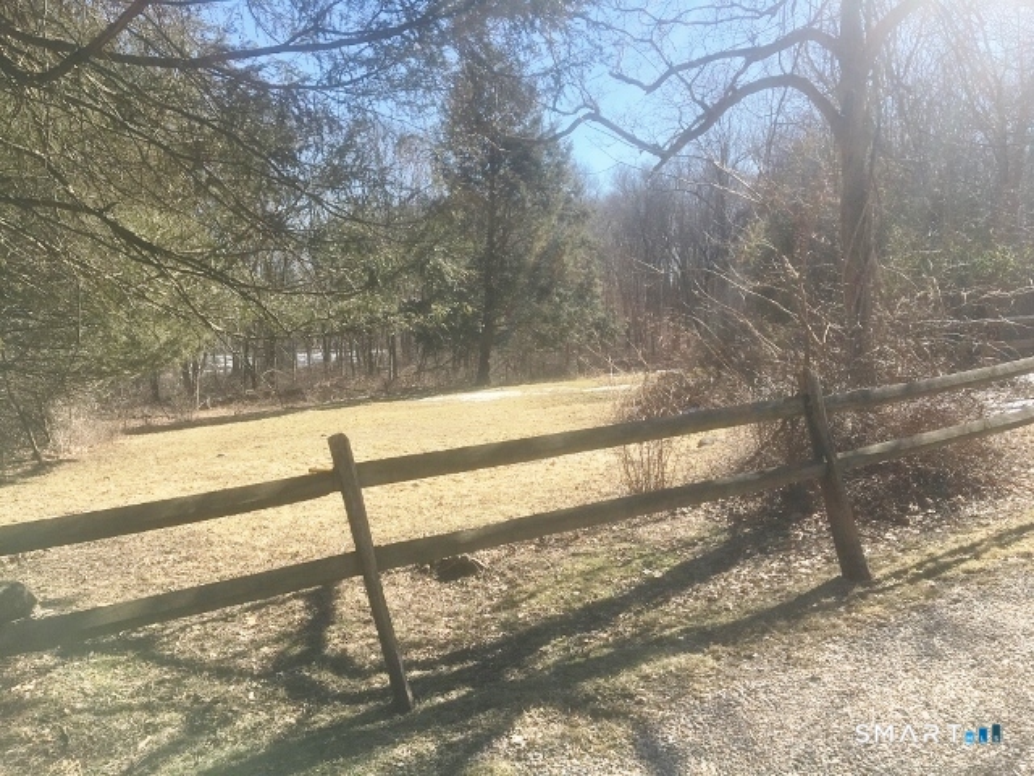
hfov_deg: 61.7
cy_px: 388
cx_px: 517
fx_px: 866
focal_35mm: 29
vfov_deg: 48.2
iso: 25
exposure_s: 1/999
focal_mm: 4.15
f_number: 2.2
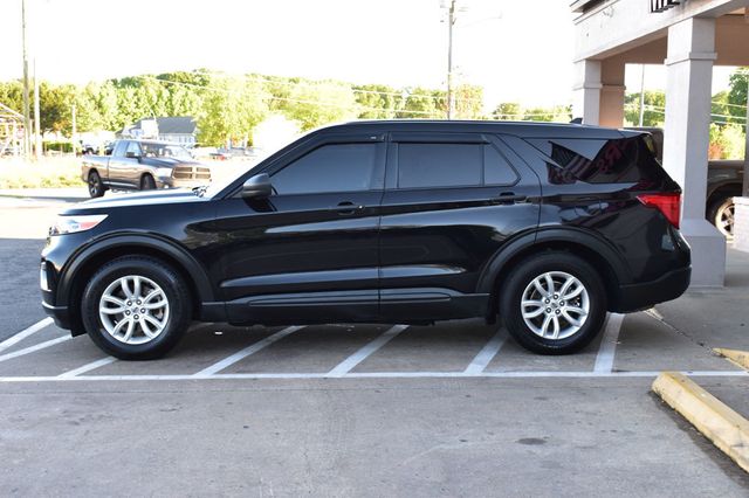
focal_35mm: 48
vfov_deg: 28.0
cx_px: 374
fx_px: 998
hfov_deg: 41.1
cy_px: 249
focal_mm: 32
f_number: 8
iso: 400
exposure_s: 1/60
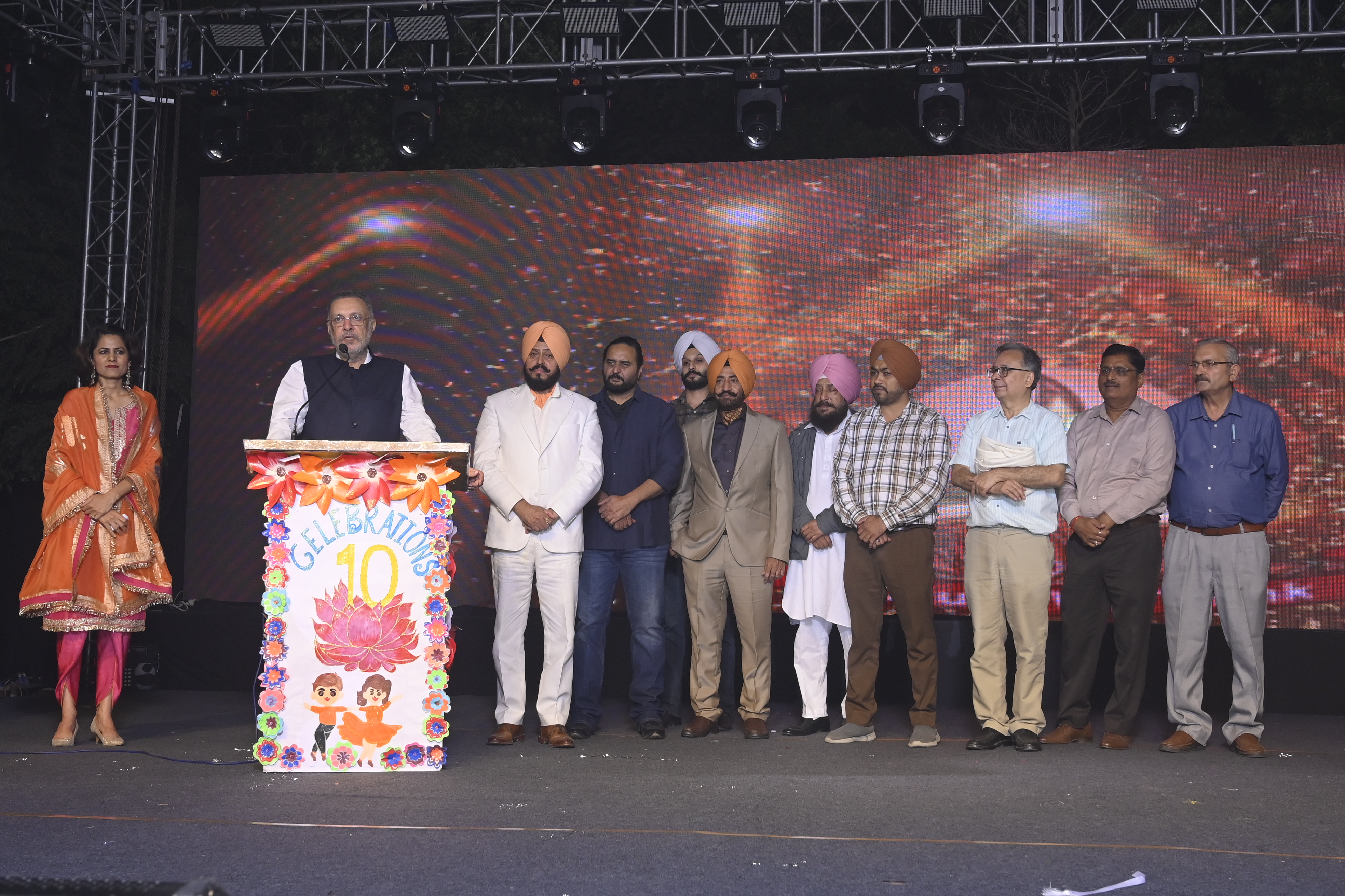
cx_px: 672
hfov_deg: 46.4
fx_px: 1569
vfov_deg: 31.9
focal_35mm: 42
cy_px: 448
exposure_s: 1/200
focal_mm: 28
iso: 1000
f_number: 6.3
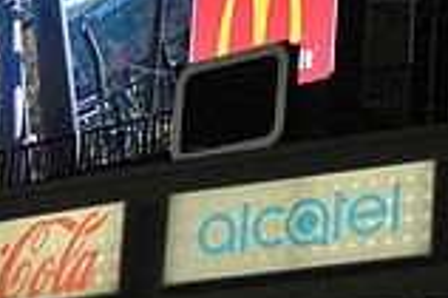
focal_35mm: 331
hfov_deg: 6.2
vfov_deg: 4.1
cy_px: -71
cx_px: -45
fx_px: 4115
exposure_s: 1/200
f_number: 7.1
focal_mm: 90
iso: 1600
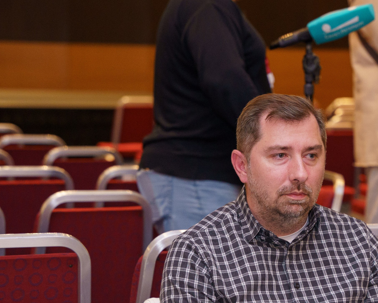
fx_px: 1656
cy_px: 257
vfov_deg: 10.4
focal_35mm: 148
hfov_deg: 13.0
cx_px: 293
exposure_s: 1/160
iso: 2500
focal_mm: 70
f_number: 3.2
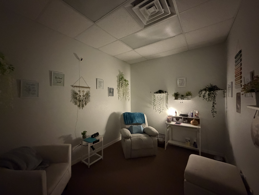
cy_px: 98
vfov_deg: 85.7
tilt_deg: -0.6
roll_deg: +0.2
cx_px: 130
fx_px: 105
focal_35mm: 14
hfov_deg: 102.1
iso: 1600
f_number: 2.2
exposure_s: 1/31
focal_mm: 2.22
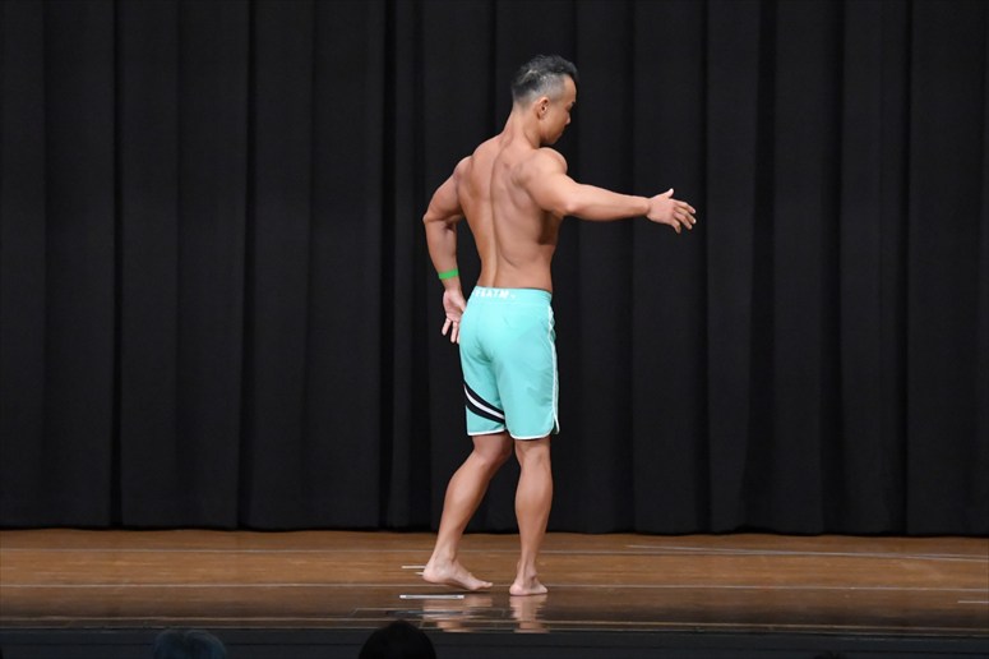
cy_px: 330
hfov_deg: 9.5
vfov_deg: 6.3
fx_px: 5959
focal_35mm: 217
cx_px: 494
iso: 8000
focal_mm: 145
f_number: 5.6
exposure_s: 1/400
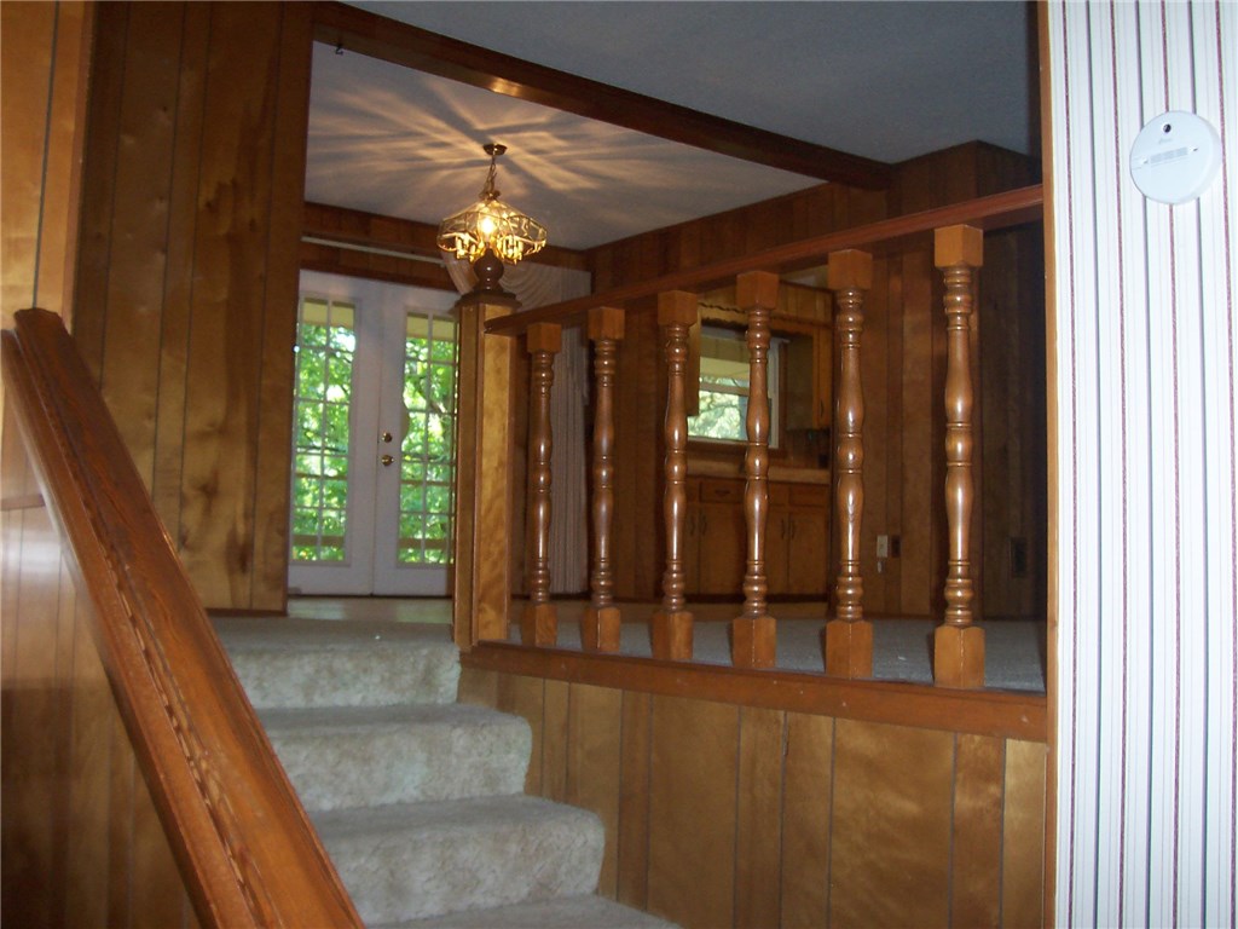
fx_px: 1323
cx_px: 619
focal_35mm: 37
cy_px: 464
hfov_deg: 50.1
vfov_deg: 38.7
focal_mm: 5.6
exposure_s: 1/60
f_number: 2.8
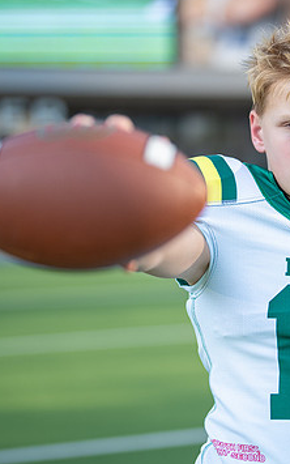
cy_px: 235
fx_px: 1277
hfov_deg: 12.7
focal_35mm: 101
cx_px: 319
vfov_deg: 20.6
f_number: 1.2
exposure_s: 1/3200
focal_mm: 50
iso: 100
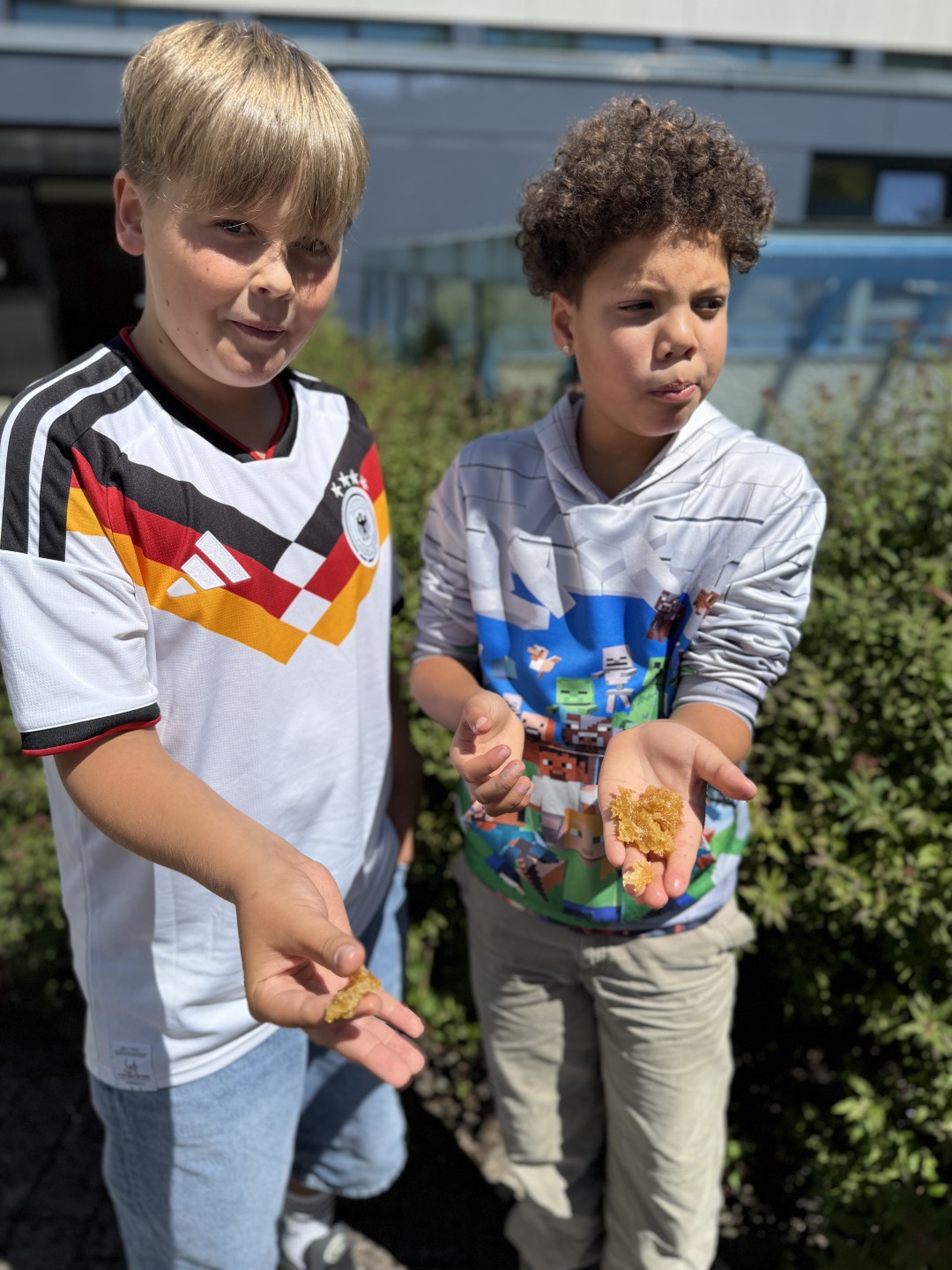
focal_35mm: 24
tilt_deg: -21.1
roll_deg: -0.5
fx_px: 880
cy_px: 635
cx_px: 476
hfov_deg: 56.8
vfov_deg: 71.6
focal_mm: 6.76
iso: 80
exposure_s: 1/4950
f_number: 1.78
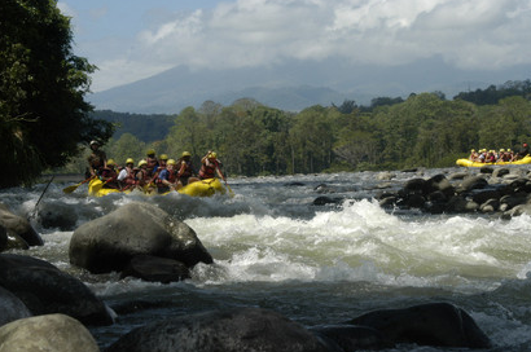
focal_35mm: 124
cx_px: 288
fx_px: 1819
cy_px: 181
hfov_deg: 16.6
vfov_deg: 11.1
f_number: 14
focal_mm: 75
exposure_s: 1/200
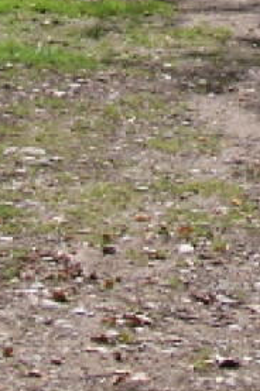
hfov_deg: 7.0
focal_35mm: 195
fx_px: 2118
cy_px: -164
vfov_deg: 10.3
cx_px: 307
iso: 80
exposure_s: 1/800
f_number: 4
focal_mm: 6.3
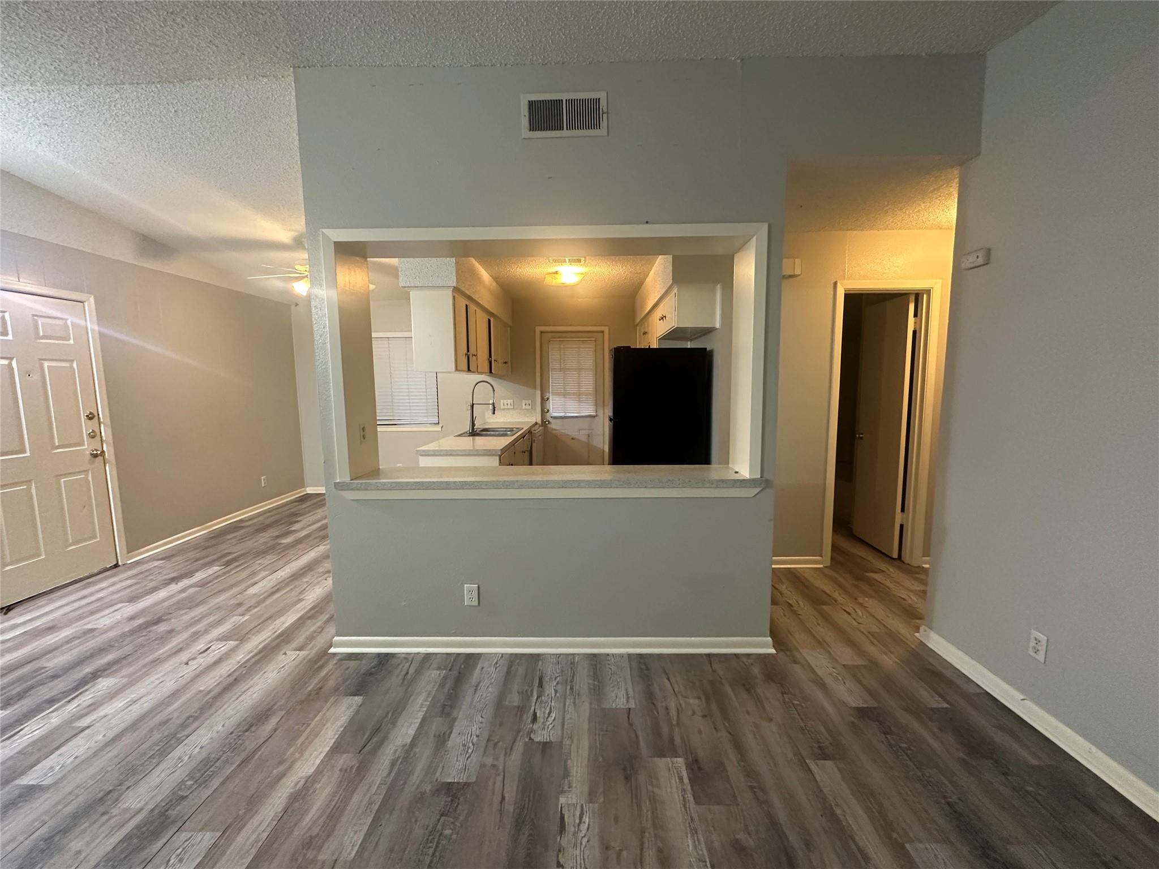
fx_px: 469
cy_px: 434
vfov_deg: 85.7
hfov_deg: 102.1
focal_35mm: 14
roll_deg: +1.1
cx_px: 580
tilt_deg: -6.1
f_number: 2.2
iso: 320
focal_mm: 2.22
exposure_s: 1/60
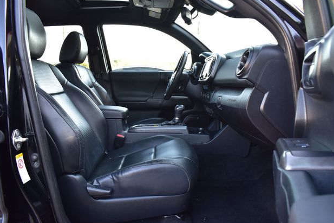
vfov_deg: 46.4
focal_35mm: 28
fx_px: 260
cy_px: 112
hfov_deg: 65.5
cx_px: 167
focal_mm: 18
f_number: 7.1
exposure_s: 1/40
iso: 400
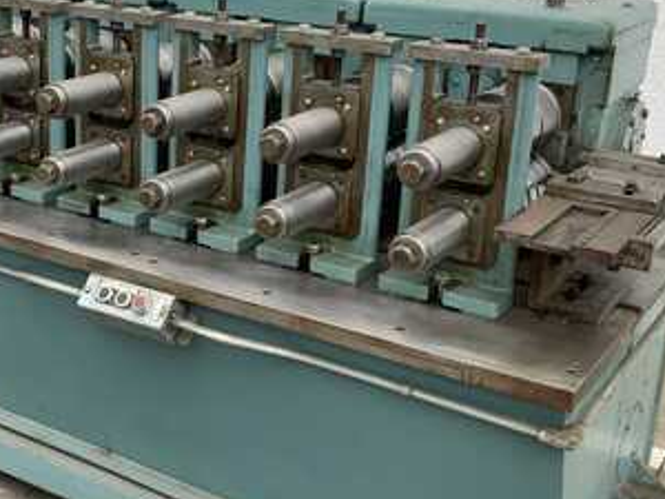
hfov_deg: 32.5
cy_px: 237
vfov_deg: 25.2
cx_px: 149
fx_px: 1114
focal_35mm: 58
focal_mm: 3
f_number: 1.8
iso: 16
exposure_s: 1/168
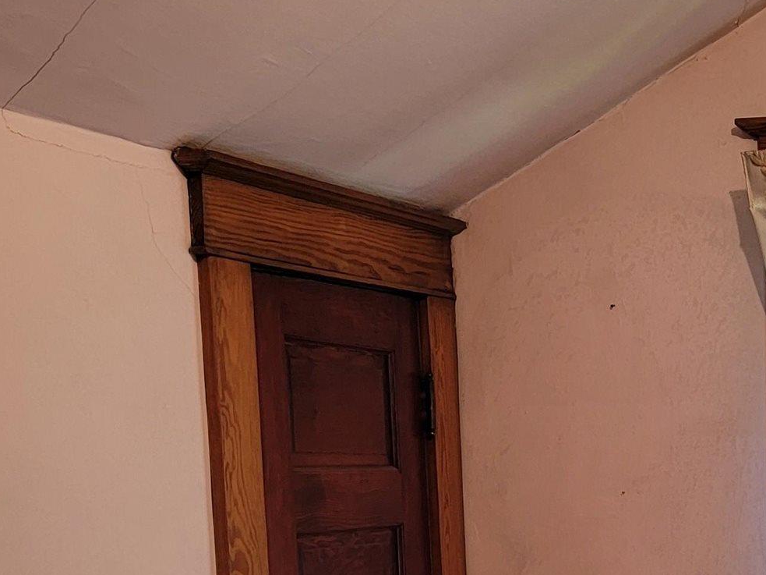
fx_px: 1659
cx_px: 818
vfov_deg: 18.6
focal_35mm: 75
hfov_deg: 24.4
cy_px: 691
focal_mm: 6.7
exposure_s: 1/120
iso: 160
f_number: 1.8
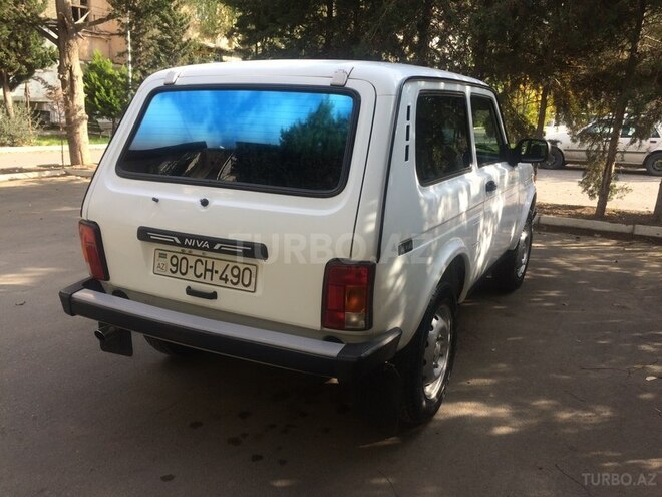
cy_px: 248
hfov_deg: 61.7
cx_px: 331
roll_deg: -1.7
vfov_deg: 48.2
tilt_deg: -15.6
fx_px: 555
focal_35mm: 29
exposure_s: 1/562
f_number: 2.2
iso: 32
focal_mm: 4.15
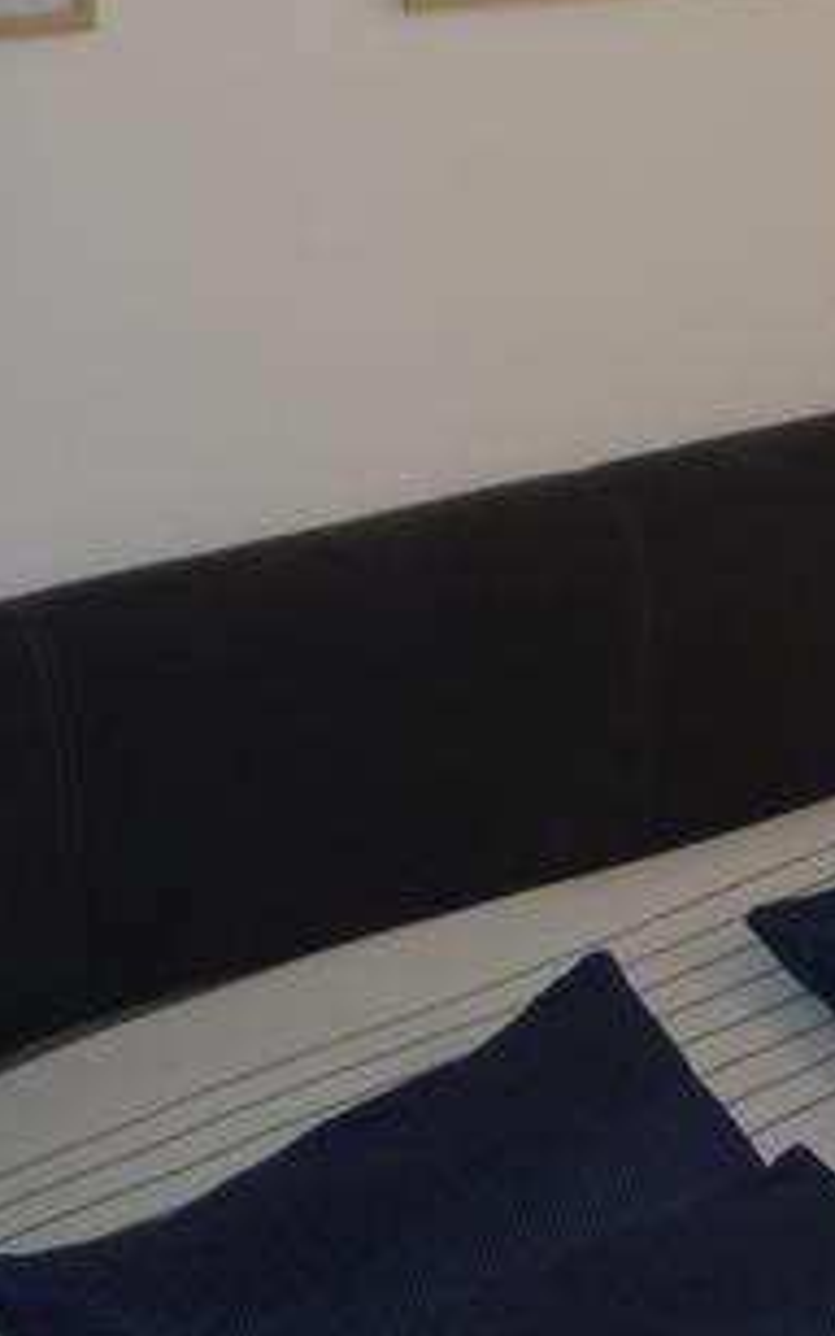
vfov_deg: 24.1
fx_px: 3021
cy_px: 104
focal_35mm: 83
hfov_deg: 15.1
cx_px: 1026
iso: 100
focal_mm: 5.2
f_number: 3.3
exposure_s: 1/30
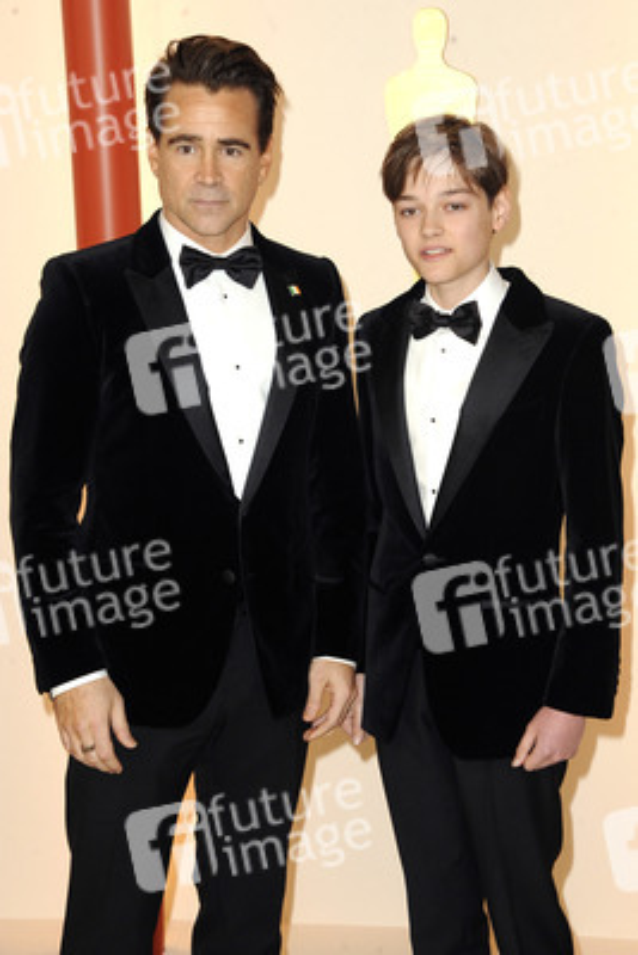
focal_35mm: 85
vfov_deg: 23.9
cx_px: 319
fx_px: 2257
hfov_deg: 16.1
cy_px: 478
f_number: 7.1
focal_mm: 85
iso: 1600
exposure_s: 1/200
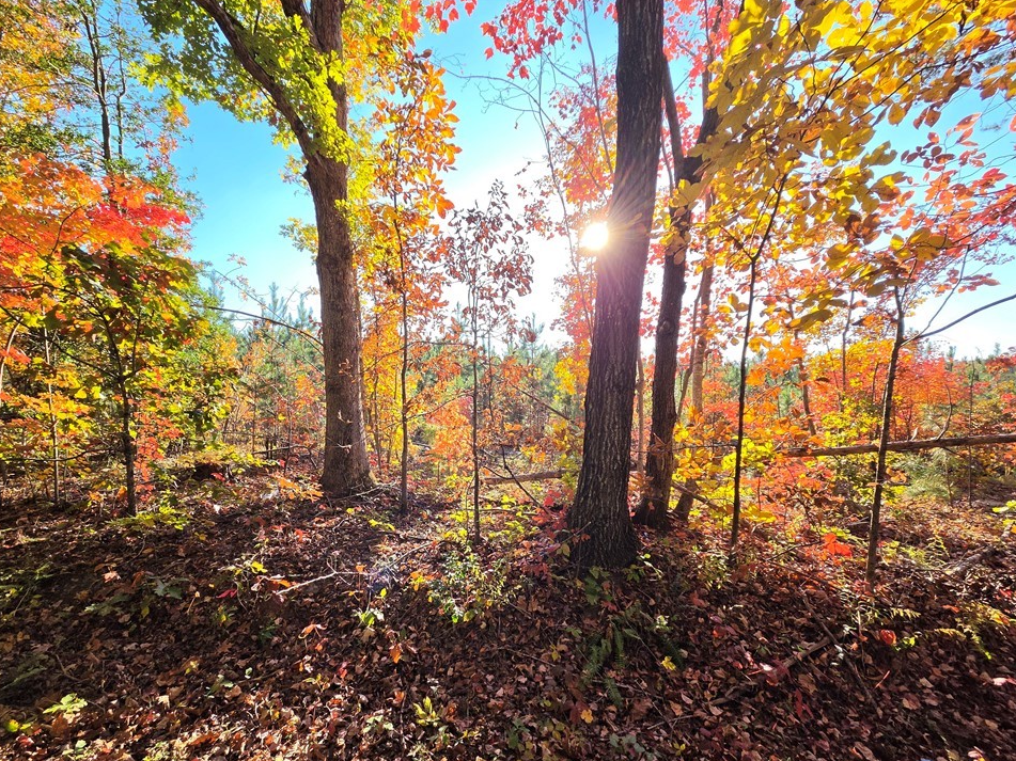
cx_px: 488
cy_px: 405
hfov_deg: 102.0
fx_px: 411
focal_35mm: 14
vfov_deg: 85.6
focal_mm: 2.2
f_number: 2.2
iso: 100
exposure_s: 1/1283
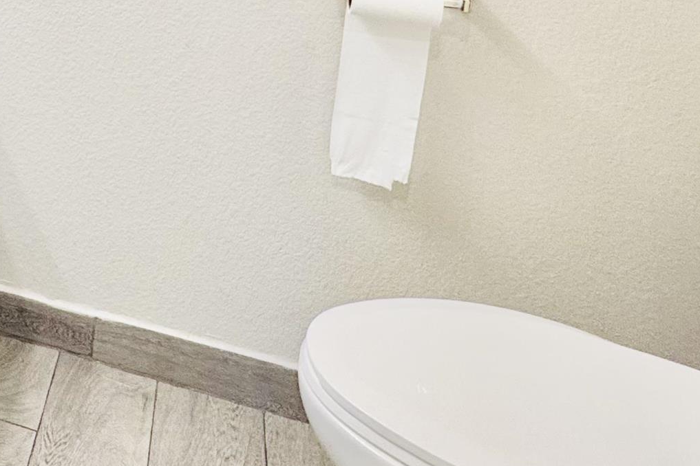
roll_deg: -1.4
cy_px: -133
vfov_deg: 26.2
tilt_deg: -9.8
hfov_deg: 36.5
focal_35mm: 44
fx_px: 855
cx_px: -96
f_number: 2.2
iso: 160
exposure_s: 1/120
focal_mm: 2.22
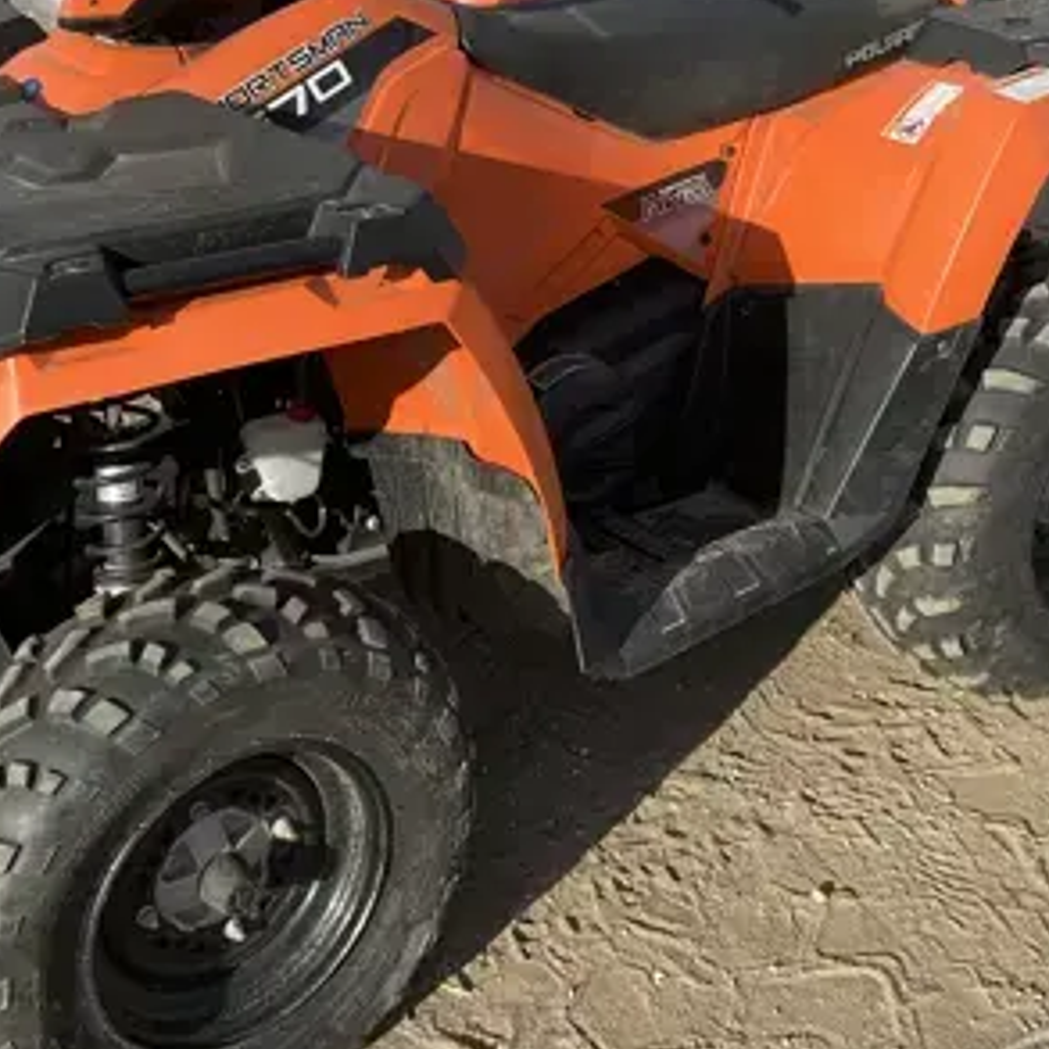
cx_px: 448
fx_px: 1920
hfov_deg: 30.5
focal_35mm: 56
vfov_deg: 30.4
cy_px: 390
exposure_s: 1/1342
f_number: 1.8
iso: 25
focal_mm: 3
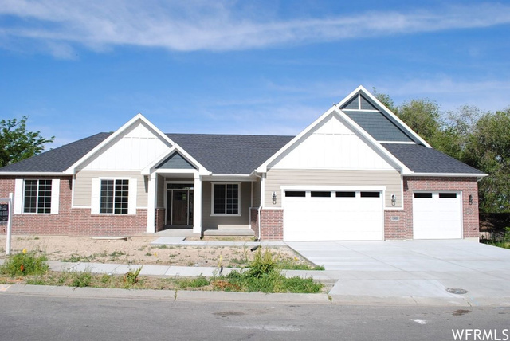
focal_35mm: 30
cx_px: 255
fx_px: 425
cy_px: 170
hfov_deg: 61.9
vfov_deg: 43.7
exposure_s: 1/320
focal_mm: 20
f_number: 9
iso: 100
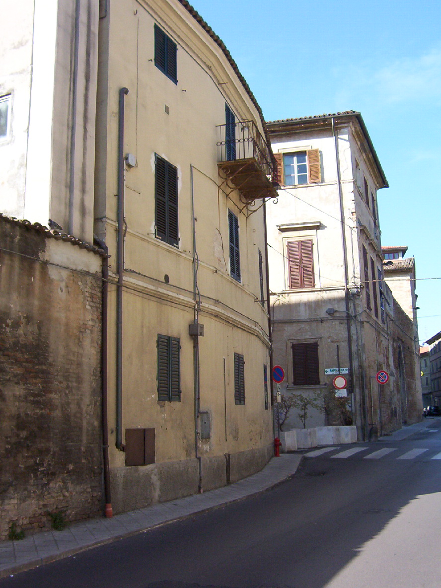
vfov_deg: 51.4
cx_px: 220
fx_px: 612
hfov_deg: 39.7
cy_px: 294
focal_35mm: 36
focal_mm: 5.54
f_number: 5.24
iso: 100
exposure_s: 1/295
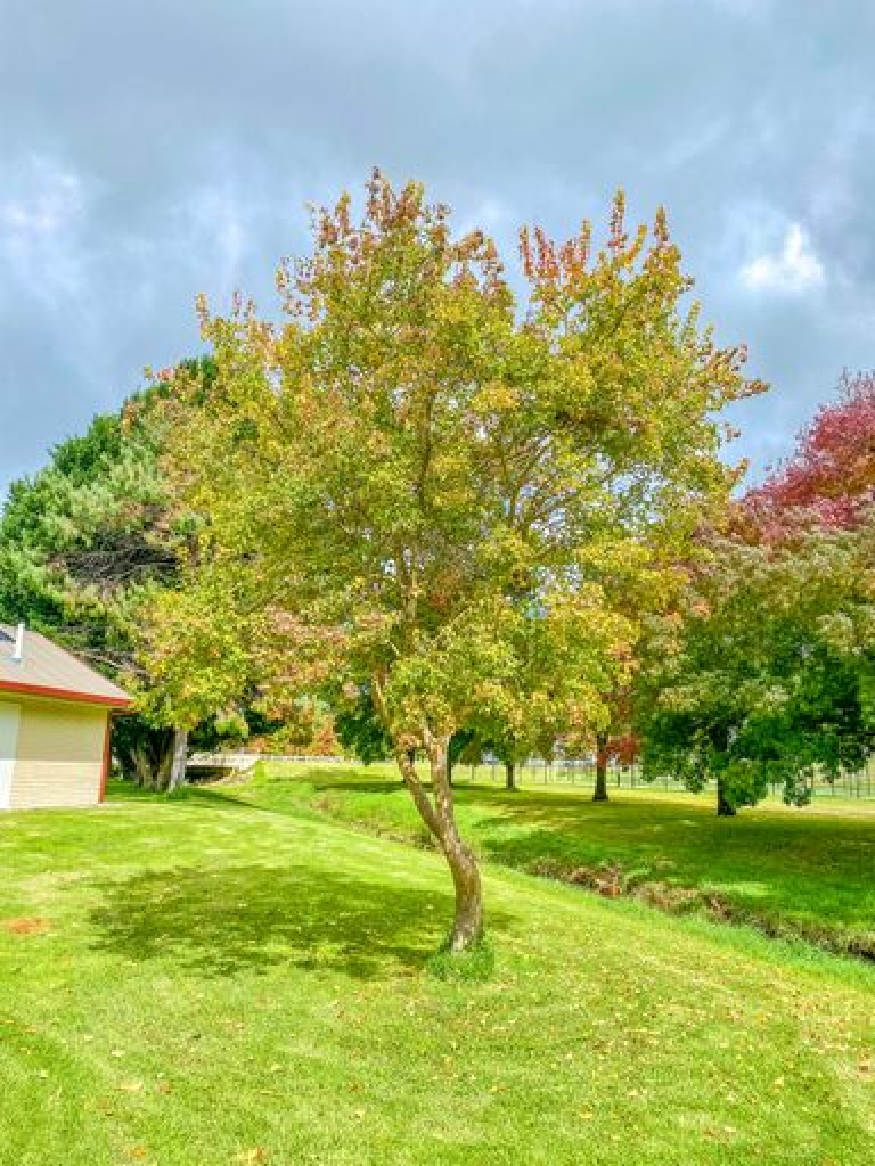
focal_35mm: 26
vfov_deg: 67.3
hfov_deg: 53.1
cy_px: 583
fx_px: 876
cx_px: 438
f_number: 1.8
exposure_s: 1/2800
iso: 32
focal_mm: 4.25
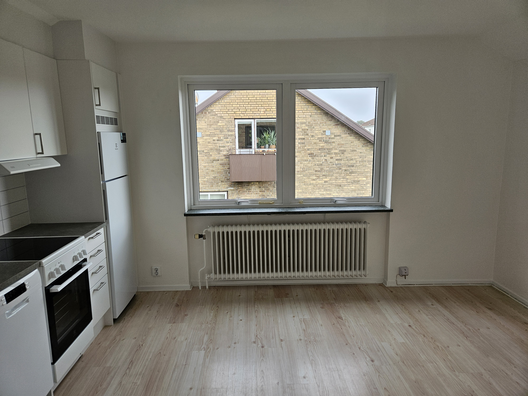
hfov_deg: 73.9
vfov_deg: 58.9
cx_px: 264
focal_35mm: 23
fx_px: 351
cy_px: 198
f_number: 1.8
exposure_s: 1/180
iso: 100
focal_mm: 5.4
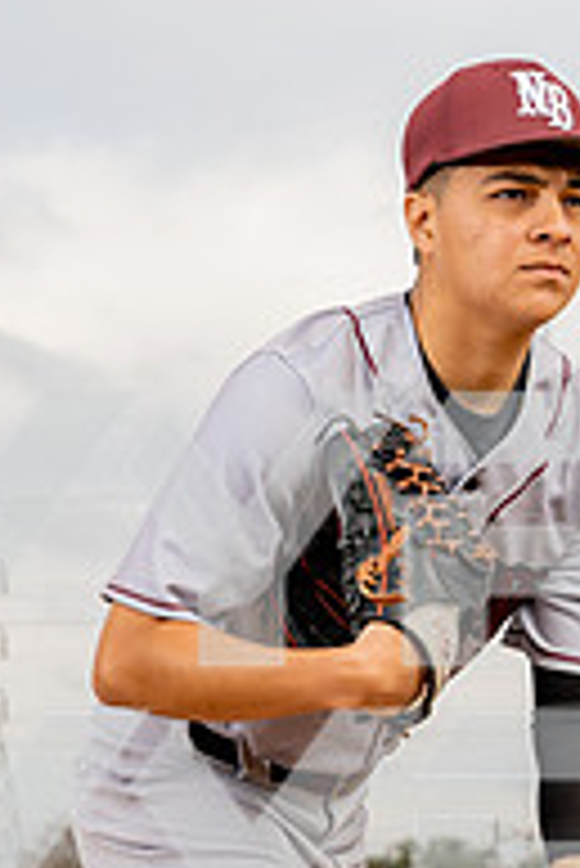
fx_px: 3425
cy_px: 850
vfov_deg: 14.2
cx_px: 360
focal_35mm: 142
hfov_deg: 9.7
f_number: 5.6
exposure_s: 1/250
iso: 100
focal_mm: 61
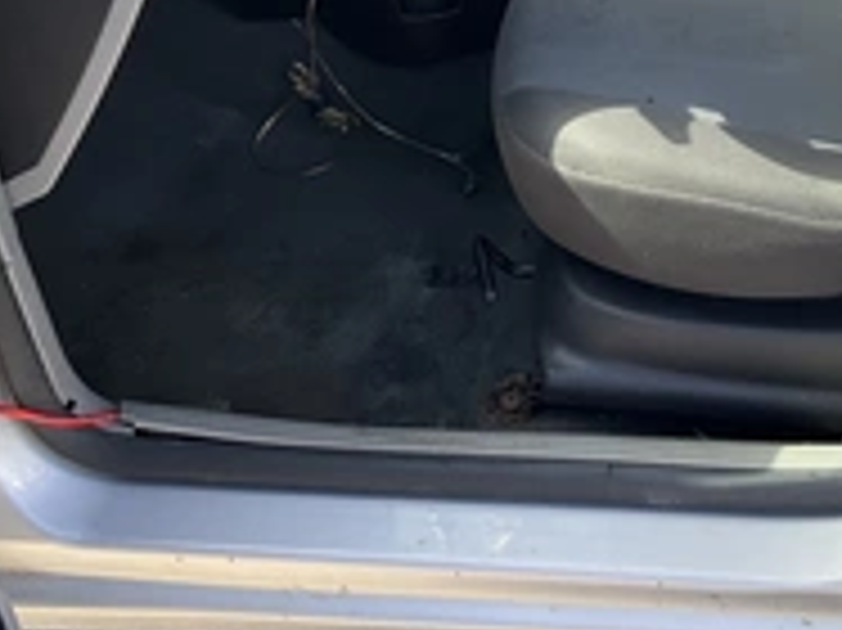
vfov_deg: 22.9
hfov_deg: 30.7
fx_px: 1507
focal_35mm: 62
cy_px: 40
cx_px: 621
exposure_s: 1/344
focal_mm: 3
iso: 25
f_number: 1.8
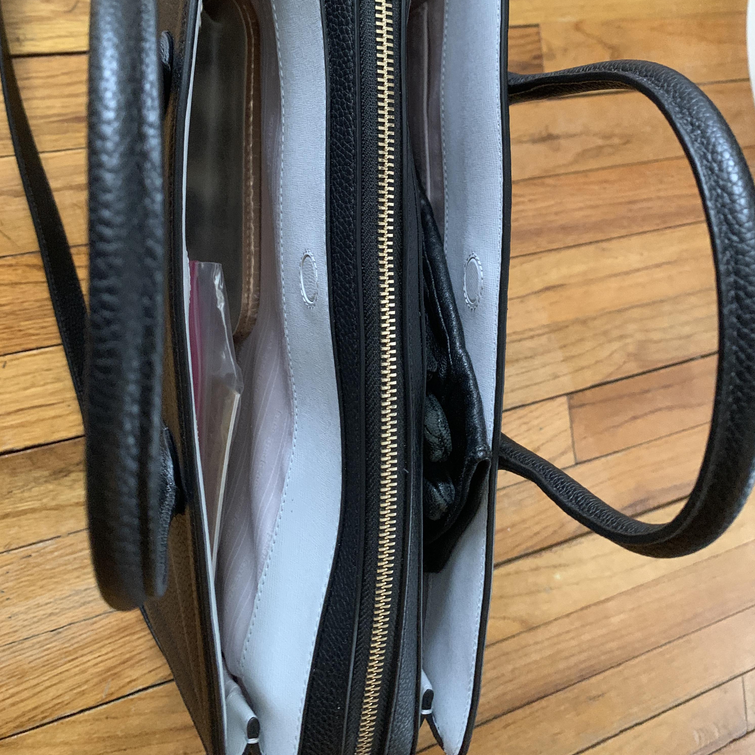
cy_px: 255
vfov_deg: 51.6
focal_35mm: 31
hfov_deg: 52.5
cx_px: 378
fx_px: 765
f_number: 1.8
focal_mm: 4.25
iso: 400
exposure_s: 1/32
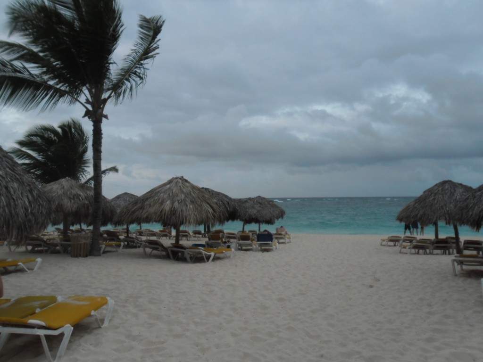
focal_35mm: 27
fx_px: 377
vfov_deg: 51.4
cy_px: 181
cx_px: 242
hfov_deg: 65.3
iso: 100
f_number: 3.5
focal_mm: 4.9
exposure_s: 1/45
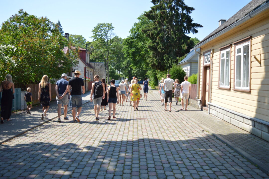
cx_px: 134
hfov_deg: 55.1
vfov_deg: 38.3
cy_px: 90
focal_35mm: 34
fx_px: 258
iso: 400
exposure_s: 1/2000
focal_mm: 23
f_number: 3.8
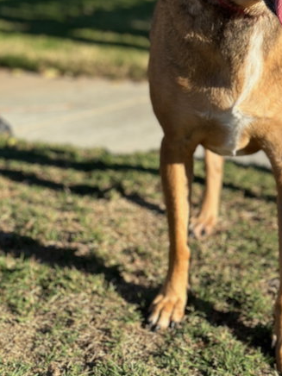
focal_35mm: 88
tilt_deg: -6.4
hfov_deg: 16.6
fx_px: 956
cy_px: 59
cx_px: 254
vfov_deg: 21.9
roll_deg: +1.7
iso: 80
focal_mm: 6.86
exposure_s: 1/3472
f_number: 1.78
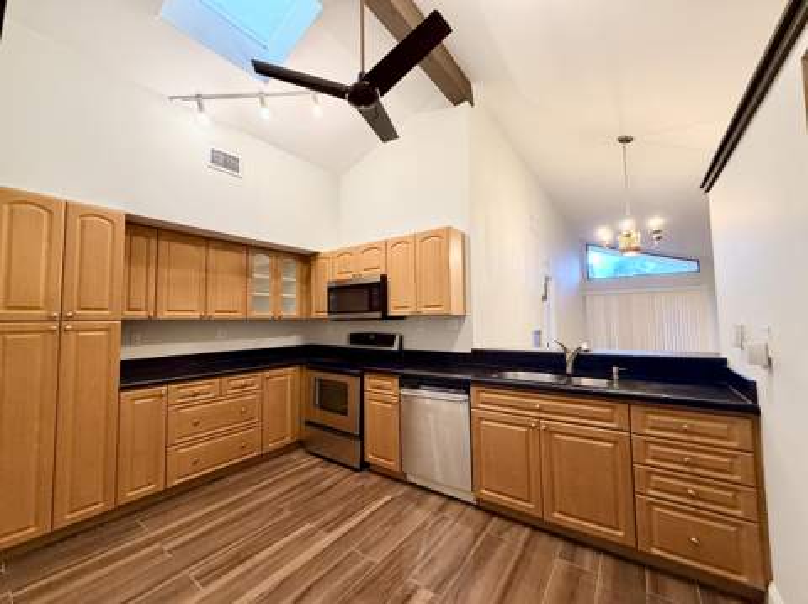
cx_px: 404
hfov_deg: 102.1
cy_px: 302
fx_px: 326
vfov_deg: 85.6
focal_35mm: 14
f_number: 2.2
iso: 320
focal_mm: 2.22
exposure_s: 1/60
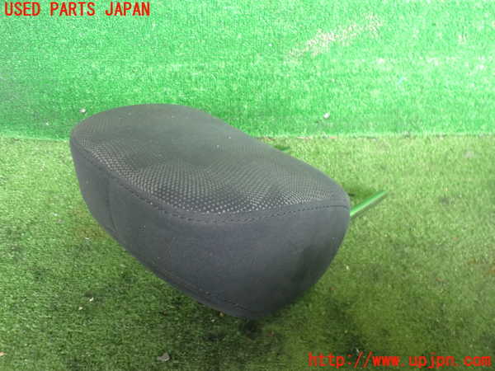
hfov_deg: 60.0
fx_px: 429
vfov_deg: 46.8
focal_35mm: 30
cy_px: 186
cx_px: 248
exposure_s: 1/30
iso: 250
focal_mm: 5.4
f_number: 2.3
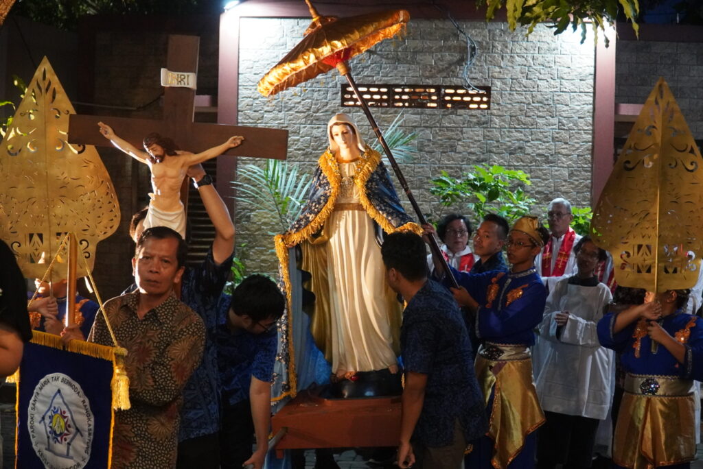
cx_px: 352
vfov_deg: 21.1
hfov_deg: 31.2
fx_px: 1260
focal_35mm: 64
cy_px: 234
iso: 6400
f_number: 4
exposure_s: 1/50
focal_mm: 43
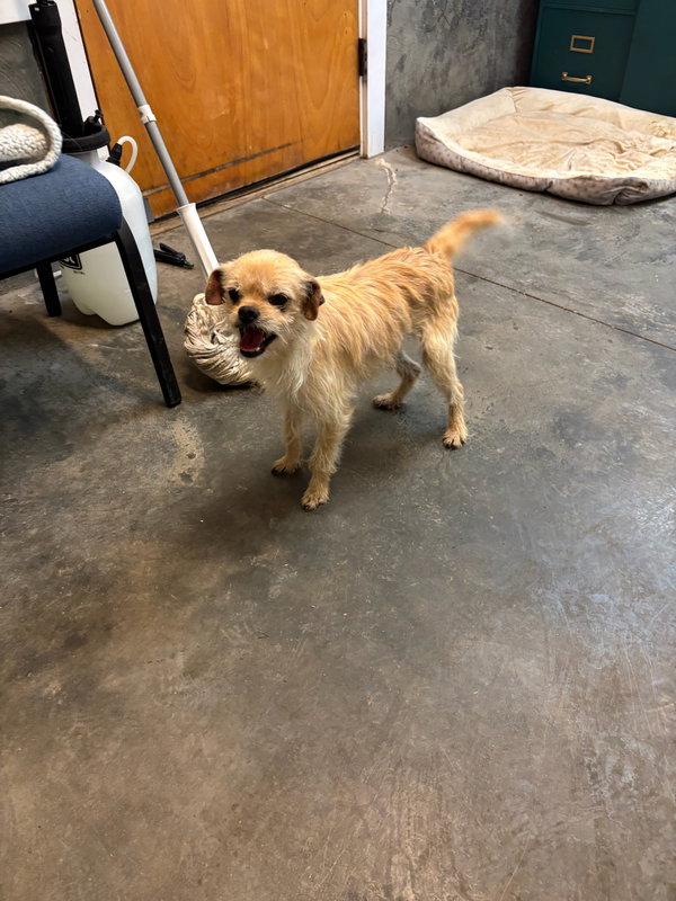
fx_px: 677
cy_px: 450
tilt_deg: -38.7
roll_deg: +1.8
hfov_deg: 53.1
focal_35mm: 26
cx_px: 338
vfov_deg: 67.3
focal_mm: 5.96
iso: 200
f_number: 1.6
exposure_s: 1/60
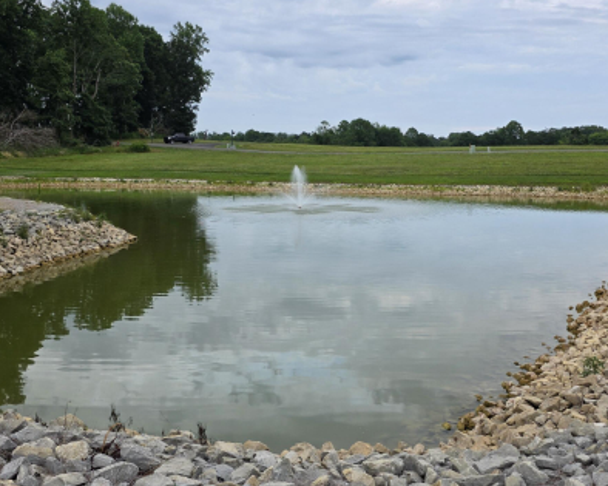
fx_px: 684
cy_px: 279
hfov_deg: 47.9
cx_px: 323
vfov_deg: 39.1
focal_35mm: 38
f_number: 1.7
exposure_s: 1/180
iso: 40
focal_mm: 6.3
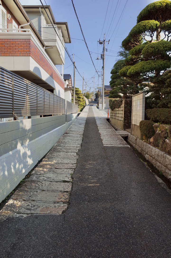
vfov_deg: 65.6
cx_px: 86
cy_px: 129
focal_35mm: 28
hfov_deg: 46.2
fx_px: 200
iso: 100
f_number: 9
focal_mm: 18.3
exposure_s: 1/90
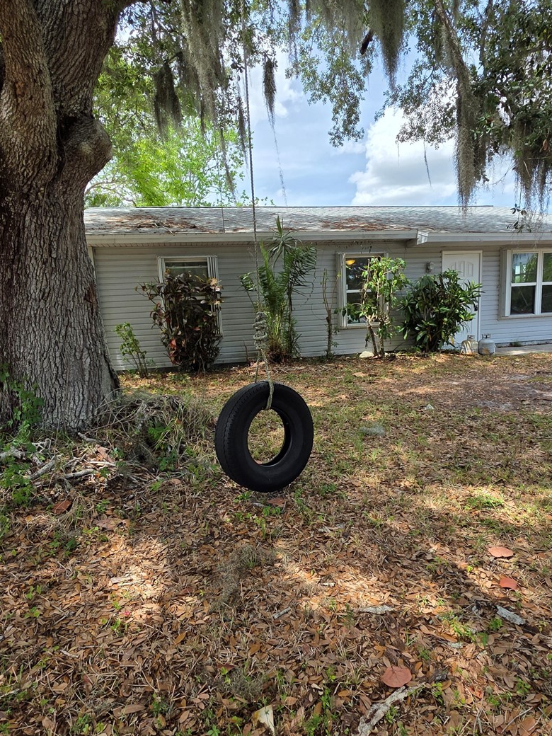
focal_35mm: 20
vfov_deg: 81.6
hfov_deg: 66.0
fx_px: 425
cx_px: 279
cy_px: 394
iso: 40
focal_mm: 2.2
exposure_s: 1/1044
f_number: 1.9
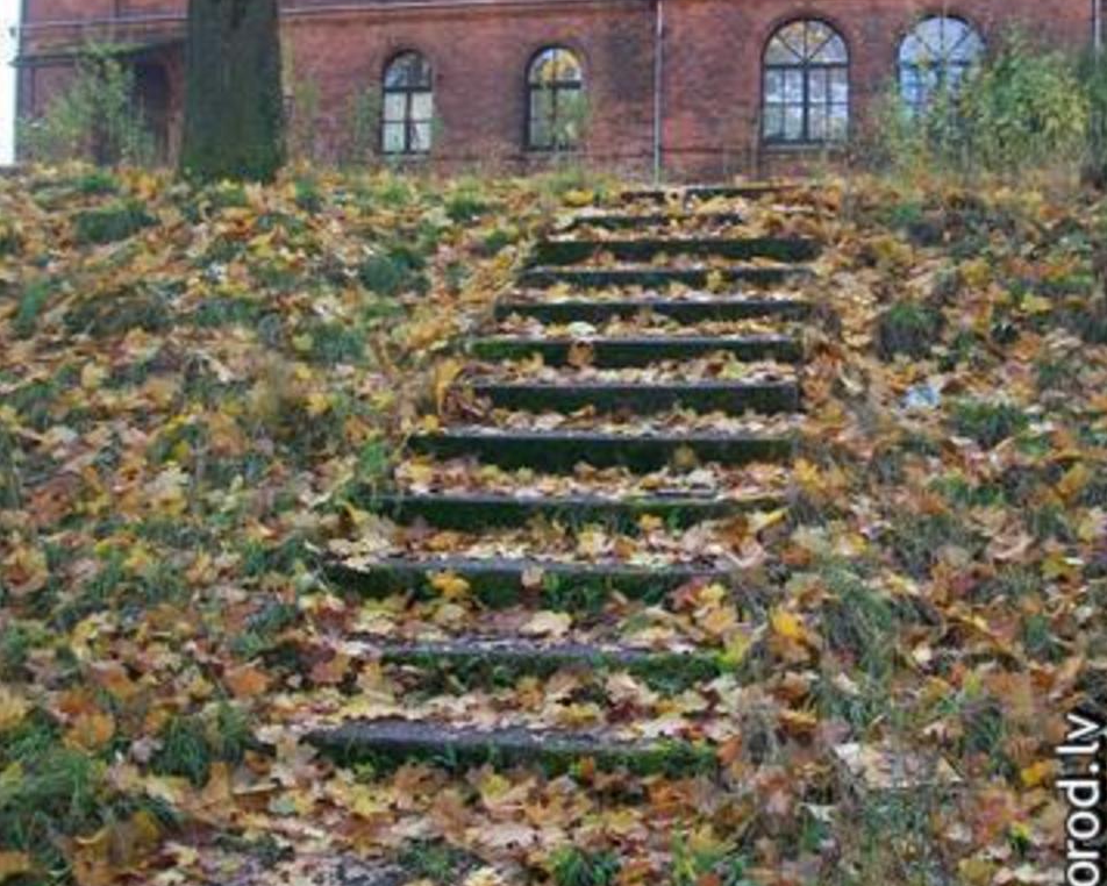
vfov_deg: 35.2
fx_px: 1376
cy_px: 266
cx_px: 556
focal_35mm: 42
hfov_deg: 43.8
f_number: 2.8
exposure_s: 1/100
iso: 64
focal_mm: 5.7
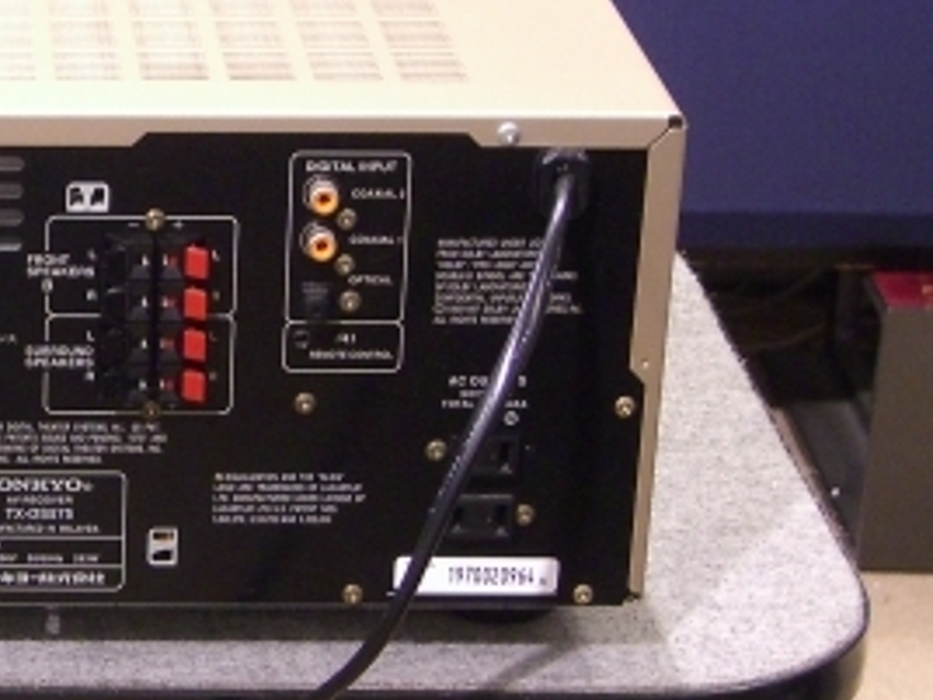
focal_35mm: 136
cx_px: -108
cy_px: 286
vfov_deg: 10.9
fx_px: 3666
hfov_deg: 14.2
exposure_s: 1/8
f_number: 3.6
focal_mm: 11.8
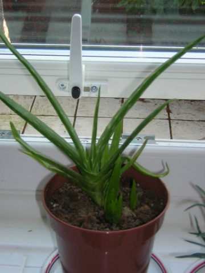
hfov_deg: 19.9
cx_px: 102
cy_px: 136
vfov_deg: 26.3
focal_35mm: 74
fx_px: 584
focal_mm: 9.6
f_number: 3.8
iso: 100
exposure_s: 1/30
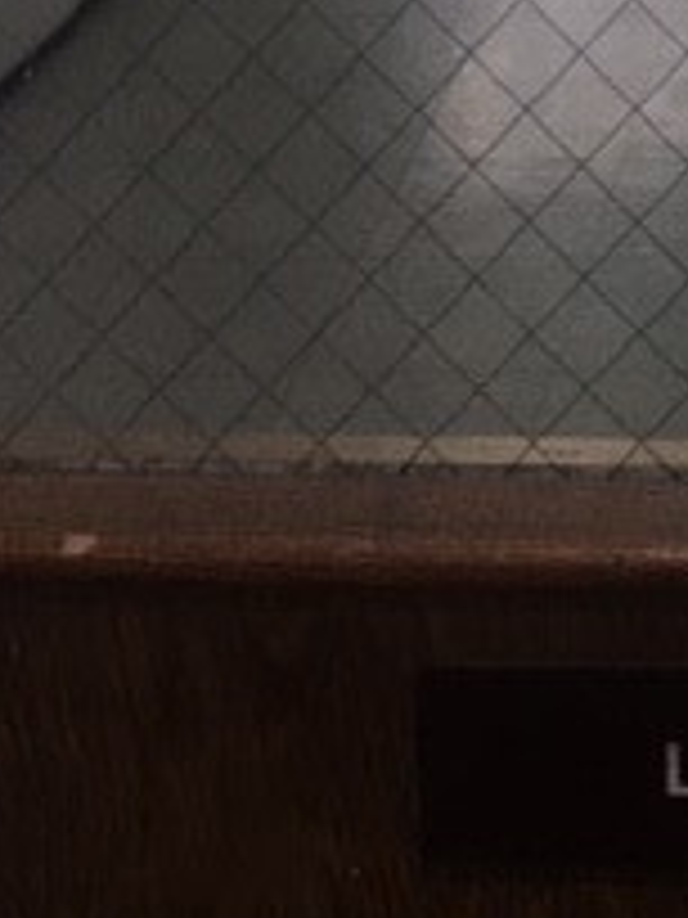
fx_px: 2412
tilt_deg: -10.4
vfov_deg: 19.3
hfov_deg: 15.3
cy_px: -392
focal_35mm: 91
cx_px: 935
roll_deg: +0.2
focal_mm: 4.15
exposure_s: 1/30
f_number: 2.2
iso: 25
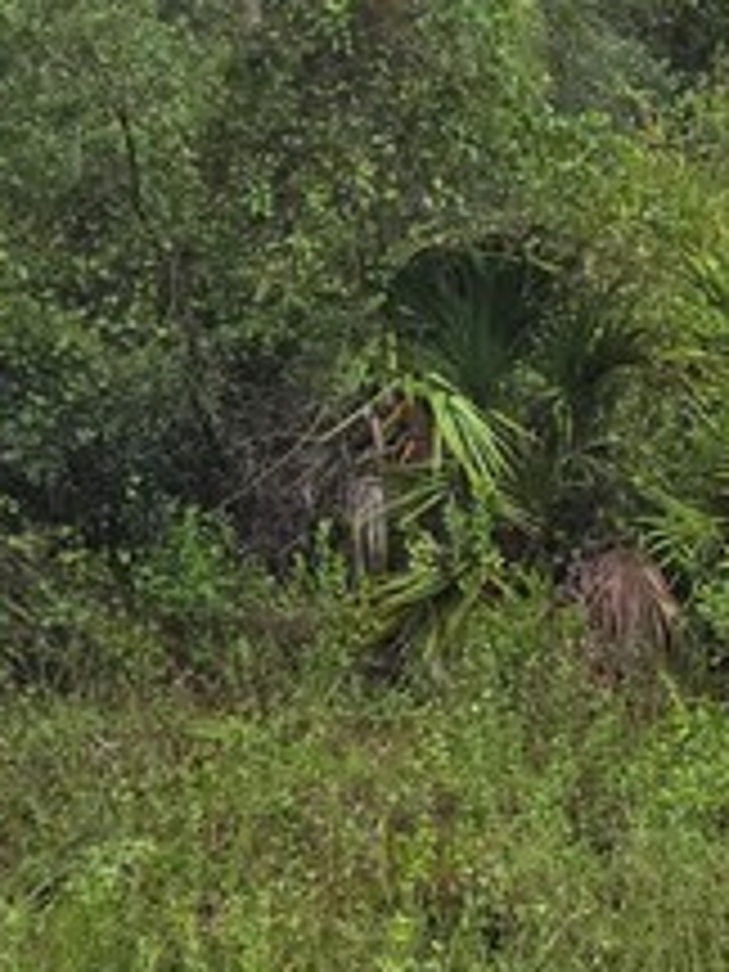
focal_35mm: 109
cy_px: 670
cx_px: 945
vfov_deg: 18.0
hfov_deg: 13.1
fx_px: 3061
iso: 200
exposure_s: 1/180
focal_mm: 5.4
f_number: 1.8
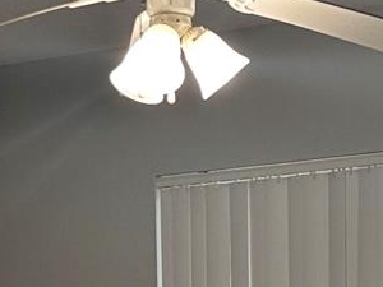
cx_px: 180
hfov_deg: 15.4
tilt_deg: -4.2
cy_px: 464
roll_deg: +0.4
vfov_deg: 11.0
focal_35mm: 128
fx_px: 1416
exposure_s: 1/120
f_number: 1.78
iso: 160
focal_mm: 6.86
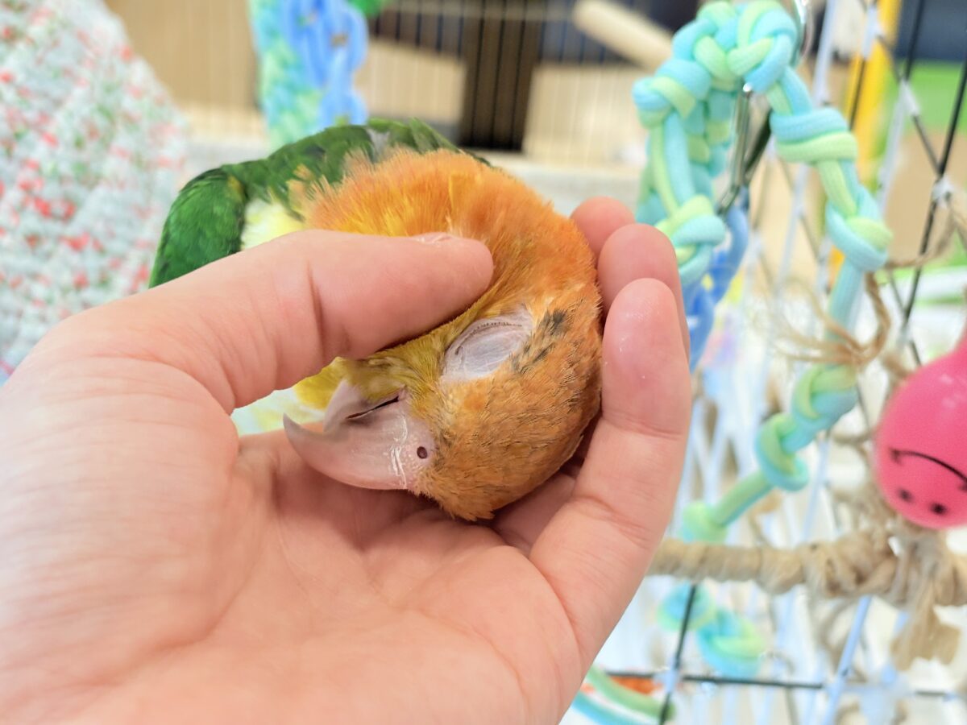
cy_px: 362
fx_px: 1453
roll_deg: -4.0
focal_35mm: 52
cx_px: 484
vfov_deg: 28.0
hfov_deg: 36.8
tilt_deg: -36.8
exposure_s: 1/100
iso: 80
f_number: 1.6
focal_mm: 5.96
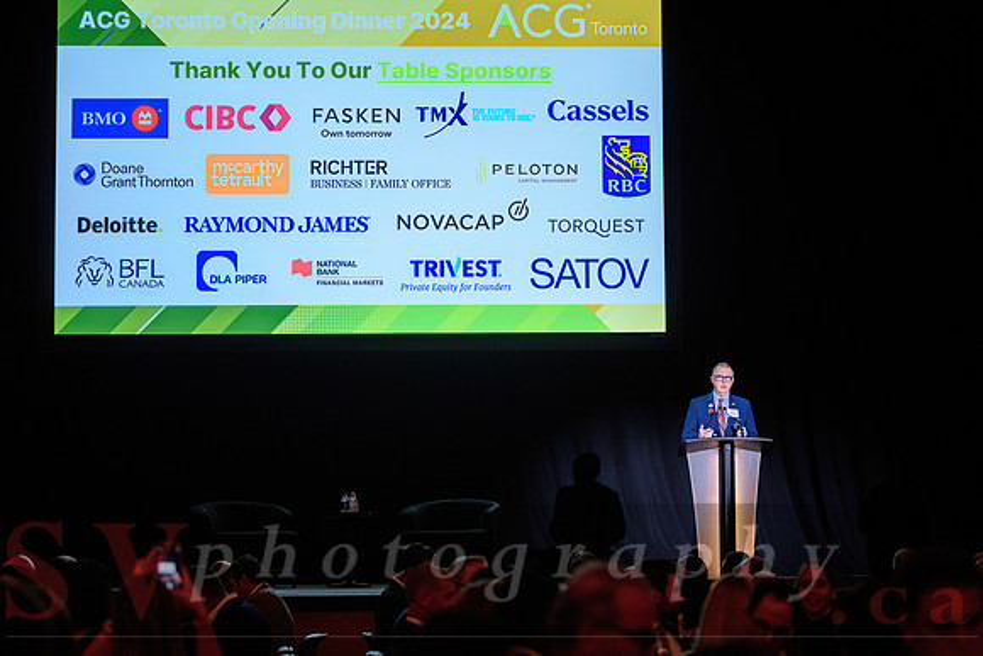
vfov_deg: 13.3
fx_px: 2818
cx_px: 492
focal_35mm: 103
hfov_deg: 19.8
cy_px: 328
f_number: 3.2
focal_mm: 100
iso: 1600
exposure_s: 1/125
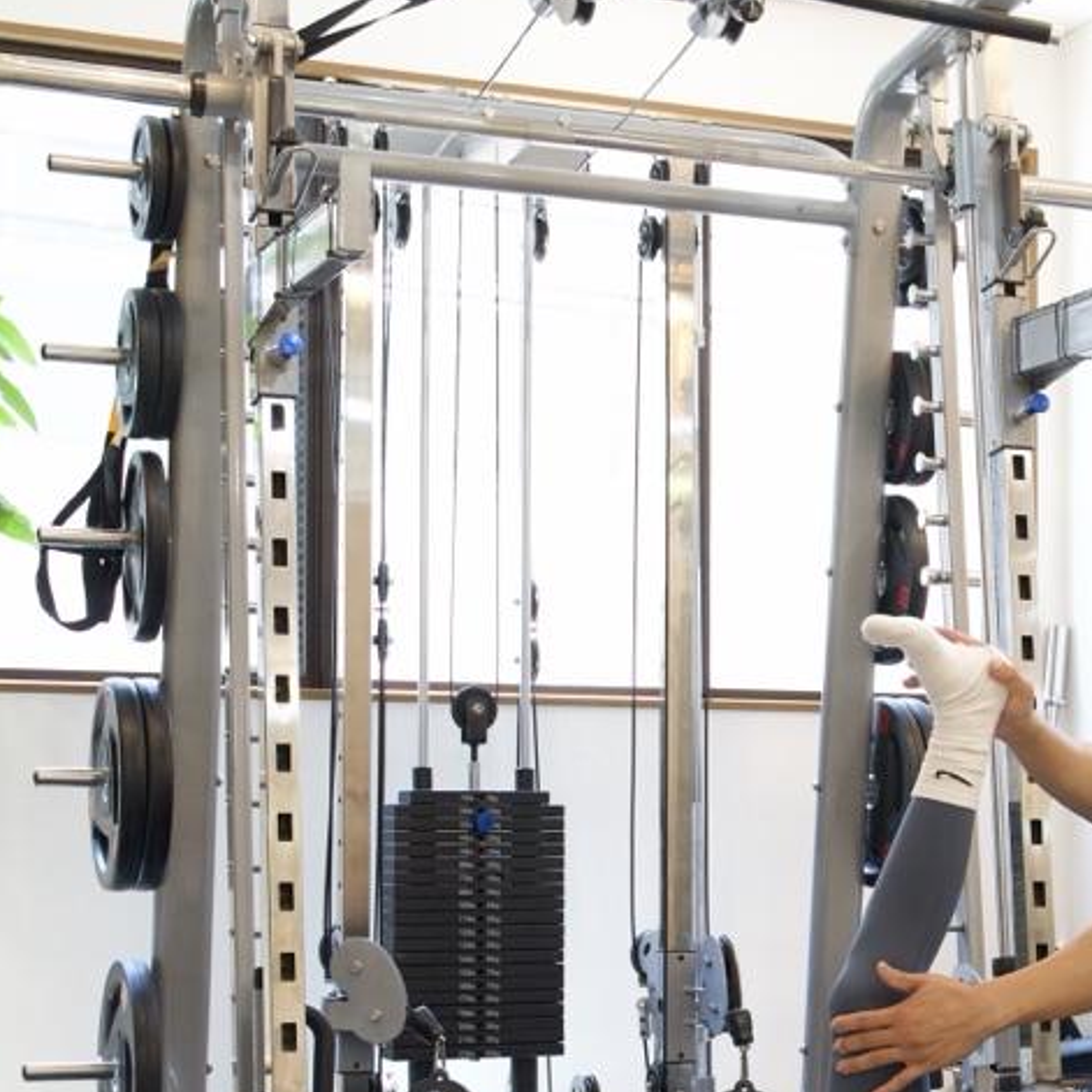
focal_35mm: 78
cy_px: 858
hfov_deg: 21.7
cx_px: 981
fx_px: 2784
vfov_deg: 21.9
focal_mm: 36
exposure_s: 1/60
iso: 1000
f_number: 4.5
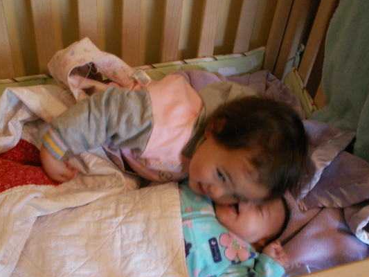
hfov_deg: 44.8
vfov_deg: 34.3
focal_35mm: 42
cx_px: 196
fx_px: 448
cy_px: 161
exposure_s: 1/8
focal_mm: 5.86
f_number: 2.8
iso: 160
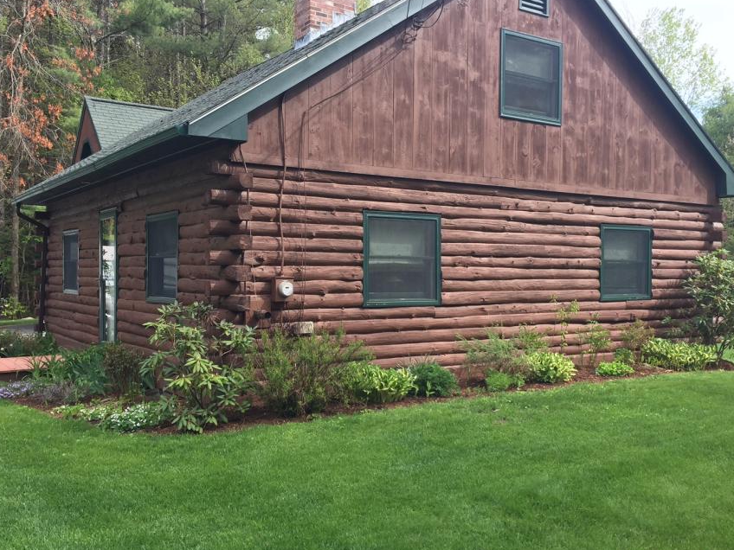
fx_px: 742
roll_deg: +0.3
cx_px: 367
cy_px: 271
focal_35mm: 35
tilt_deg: -0.3
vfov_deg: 40.7
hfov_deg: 52.6
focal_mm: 4.15
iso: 32
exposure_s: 1/344
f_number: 2.2
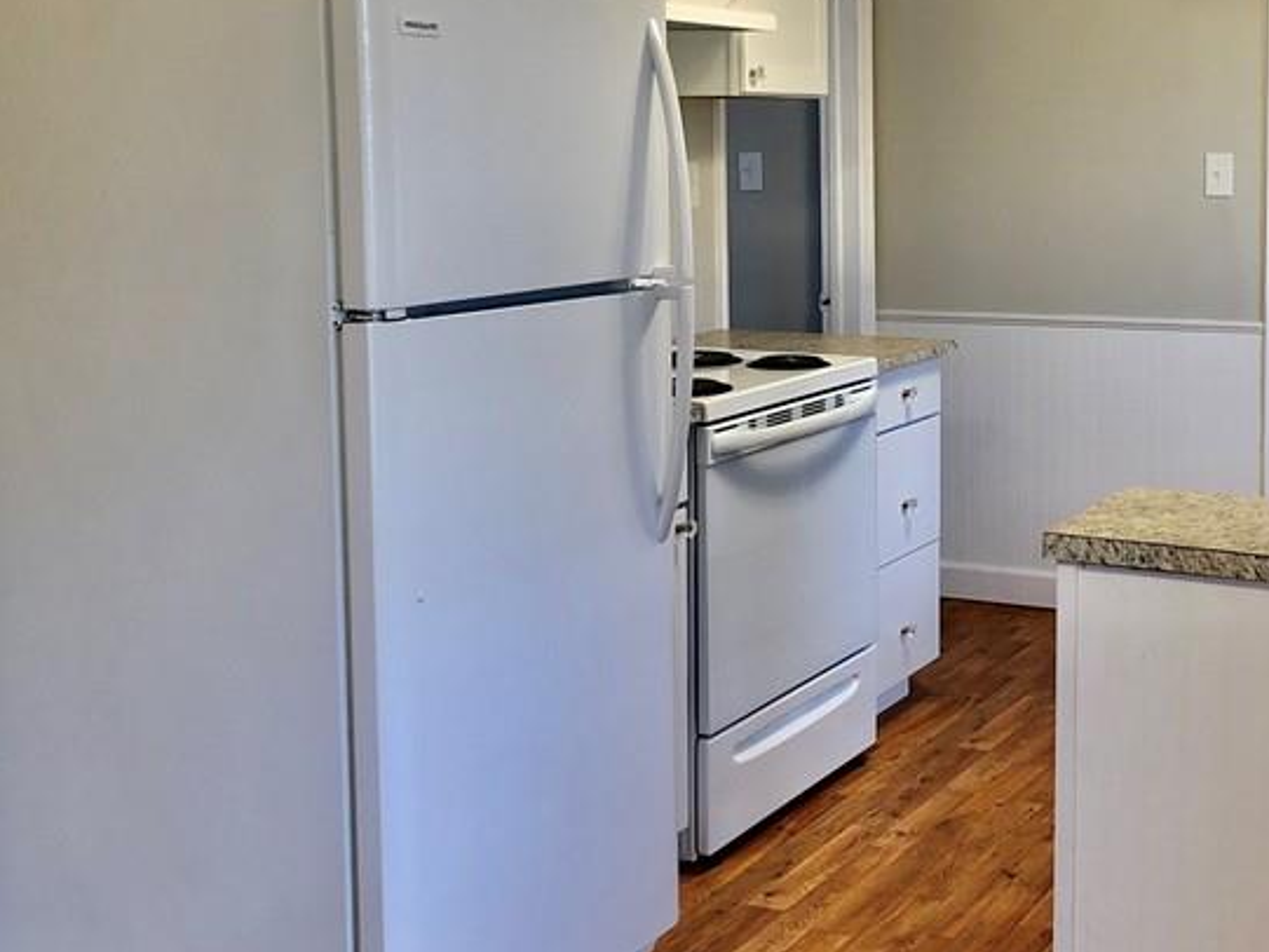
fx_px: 1943
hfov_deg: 35.3
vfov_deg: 27.2
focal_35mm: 53
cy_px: 246
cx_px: 973
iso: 40
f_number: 1.8
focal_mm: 3.99
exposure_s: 1/24
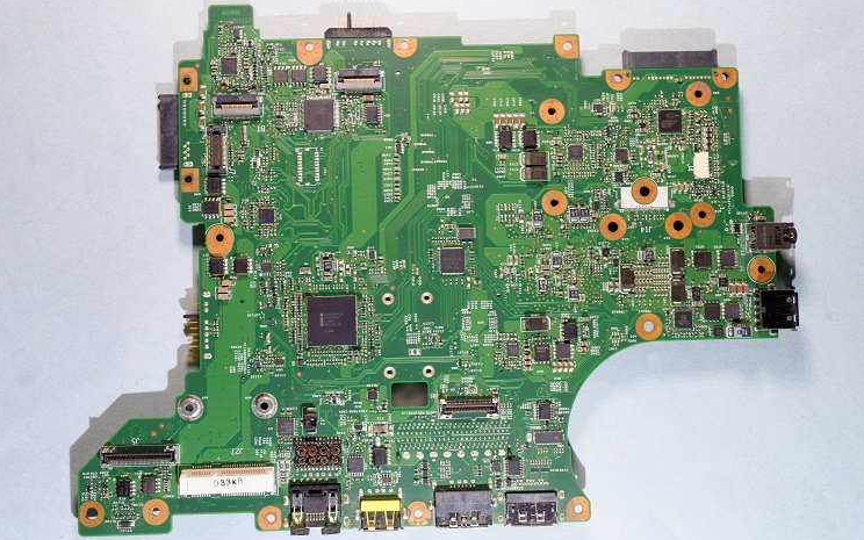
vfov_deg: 32.0
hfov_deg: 49.3
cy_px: 268
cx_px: 431
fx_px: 942
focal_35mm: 40
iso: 100
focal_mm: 26
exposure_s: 1/4
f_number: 8
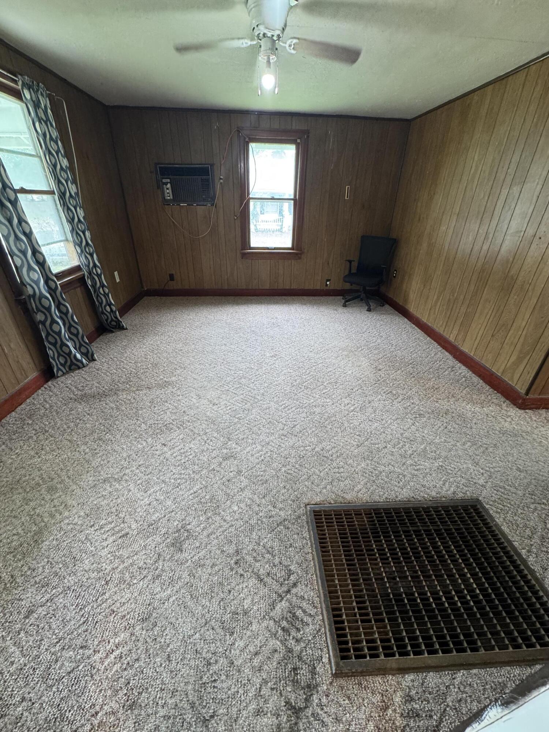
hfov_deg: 85.7
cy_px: 366
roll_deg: -0.1
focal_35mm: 14
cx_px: 274
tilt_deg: -30.1
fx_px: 296
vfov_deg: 102.1
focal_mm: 2.22
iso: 250
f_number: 2.2
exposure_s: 1/60
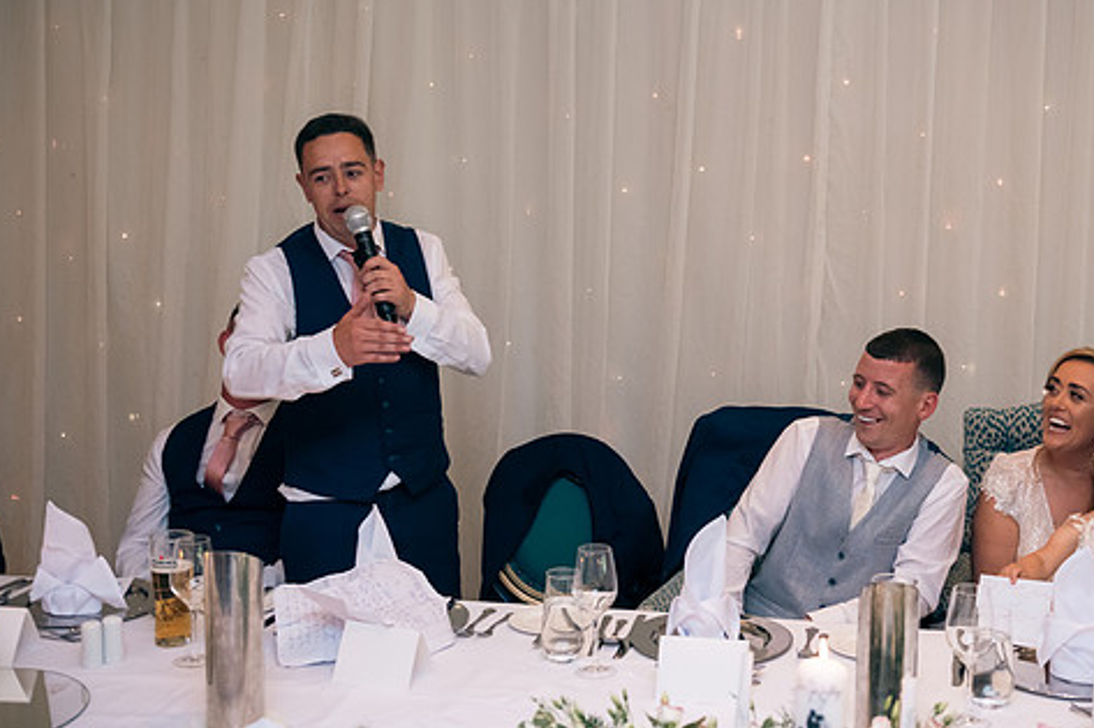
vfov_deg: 25.0
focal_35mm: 54
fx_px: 1640
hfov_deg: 36.7
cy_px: 325
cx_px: 657
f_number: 3.5
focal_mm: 44
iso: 800
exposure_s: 1/160
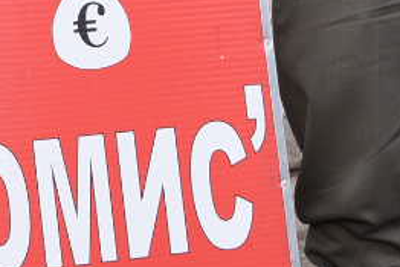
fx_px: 3302
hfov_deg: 6.8
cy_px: -232
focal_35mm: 297
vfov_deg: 4.6
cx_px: -168
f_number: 4
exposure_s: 1/500
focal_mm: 48
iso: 500
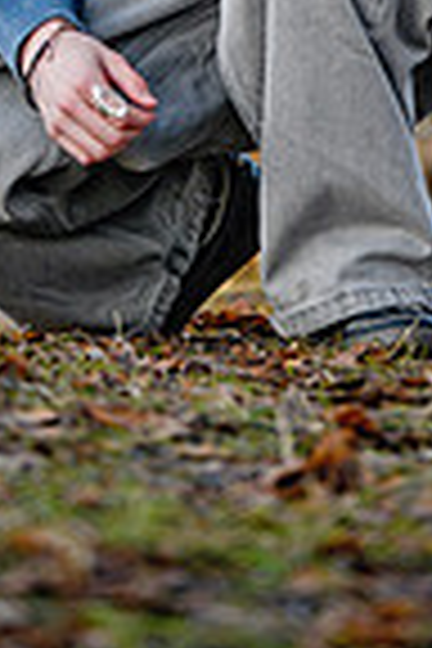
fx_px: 9269
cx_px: 212
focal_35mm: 515
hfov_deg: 2.7
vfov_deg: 4.0
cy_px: -324
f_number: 2.8
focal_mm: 165
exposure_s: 1/320
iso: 100
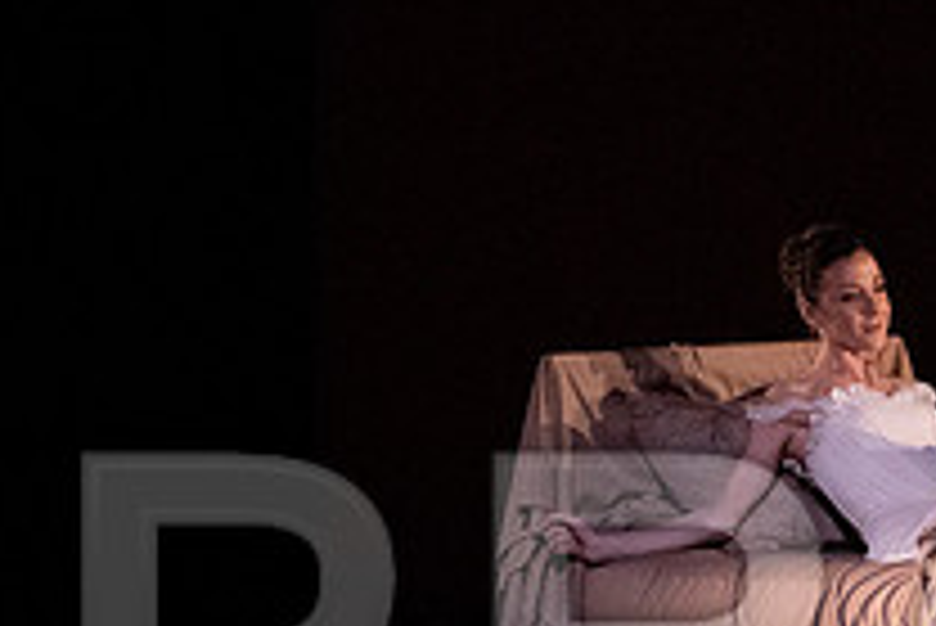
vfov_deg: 1.6
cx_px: 1076
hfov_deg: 2.3
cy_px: 669
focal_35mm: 887
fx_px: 23077
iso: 20000
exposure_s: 1/400
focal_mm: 318
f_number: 5.6
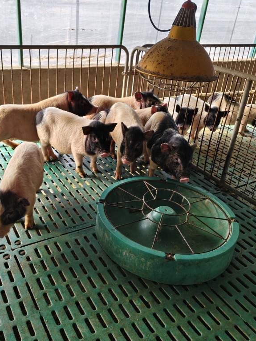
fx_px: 316
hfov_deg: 43.8
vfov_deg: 56.8
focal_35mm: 32
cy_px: 162
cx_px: 97
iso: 71
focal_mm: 5.56
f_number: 1.88
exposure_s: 1/163
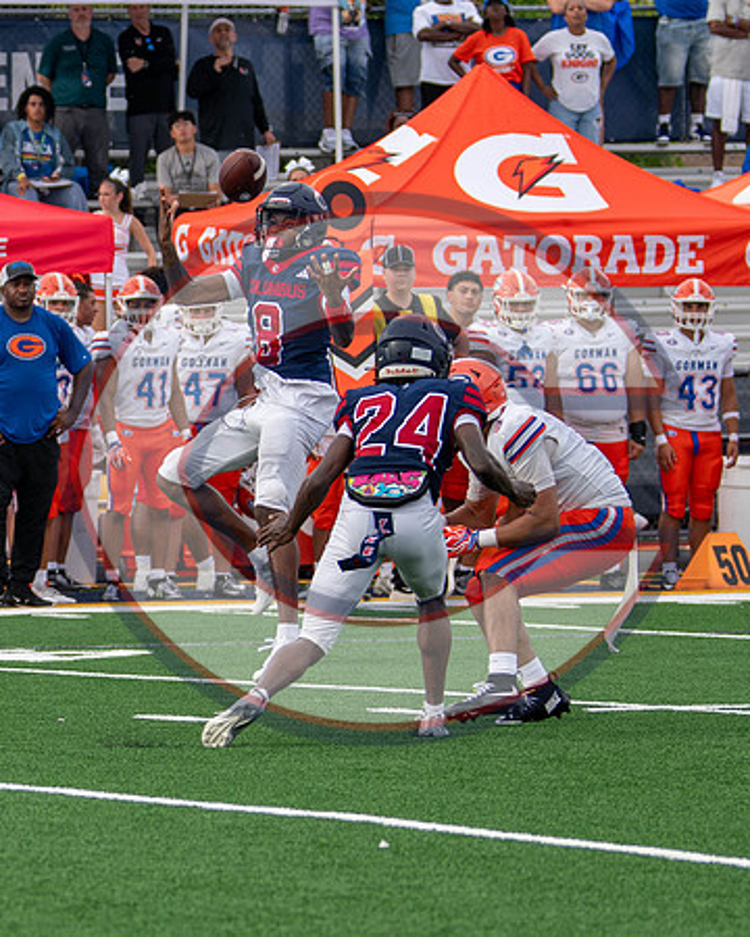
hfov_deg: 4.0
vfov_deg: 5.0
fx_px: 10691
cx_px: -187
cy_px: 532
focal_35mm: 385
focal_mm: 95
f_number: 2.8
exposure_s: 1/1000
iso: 160
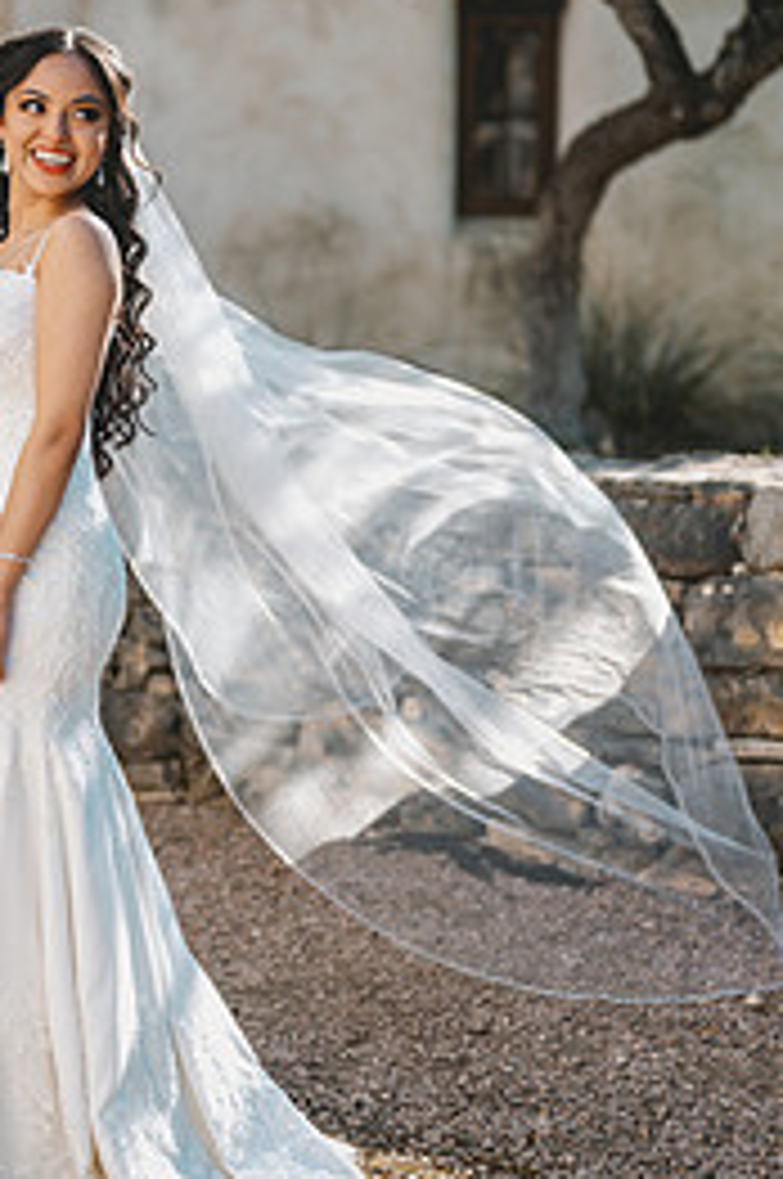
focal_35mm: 86
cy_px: 518
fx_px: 2813
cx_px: 205
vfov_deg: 23.7
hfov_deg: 15.8
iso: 80
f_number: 1.8
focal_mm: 50
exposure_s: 1/2500
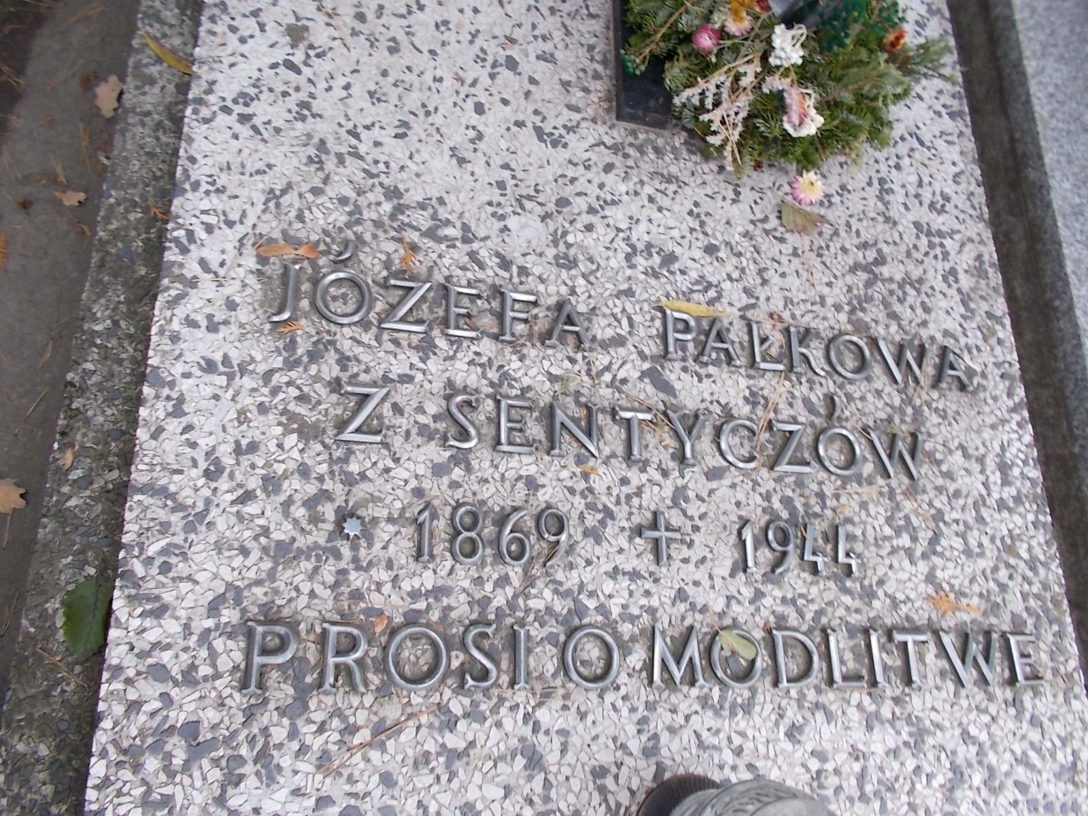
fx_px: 817
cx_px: 544
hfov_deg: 67.3
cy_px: 408
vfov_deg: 53.1
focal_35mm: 26
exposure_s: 1/25
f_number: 3.2
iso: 125
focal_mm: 4.6
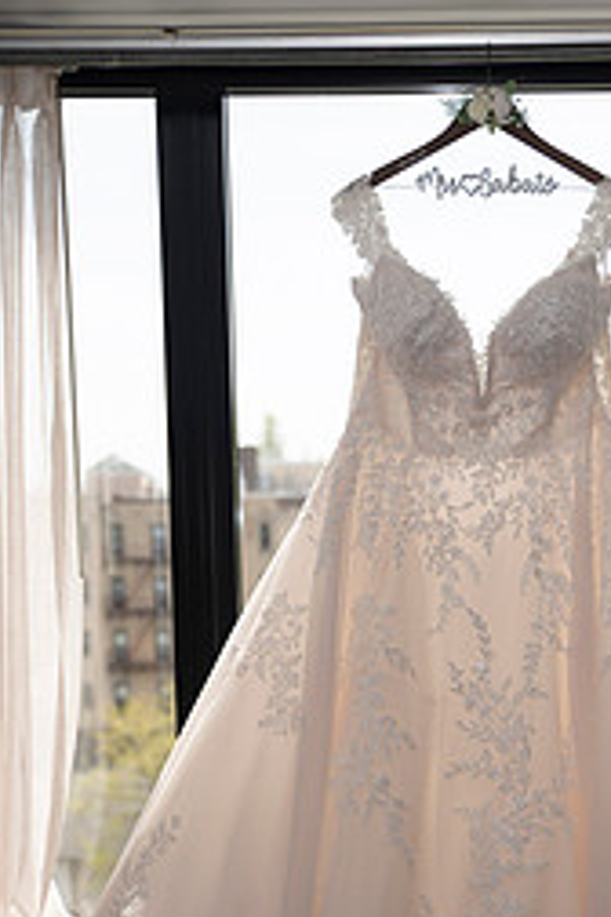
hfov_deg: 16.5
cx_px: 511
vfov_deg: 24.2
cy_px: 782
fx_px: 2087
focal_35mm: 82
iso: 400
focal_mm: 46
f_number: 2.8
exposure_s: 1/1250
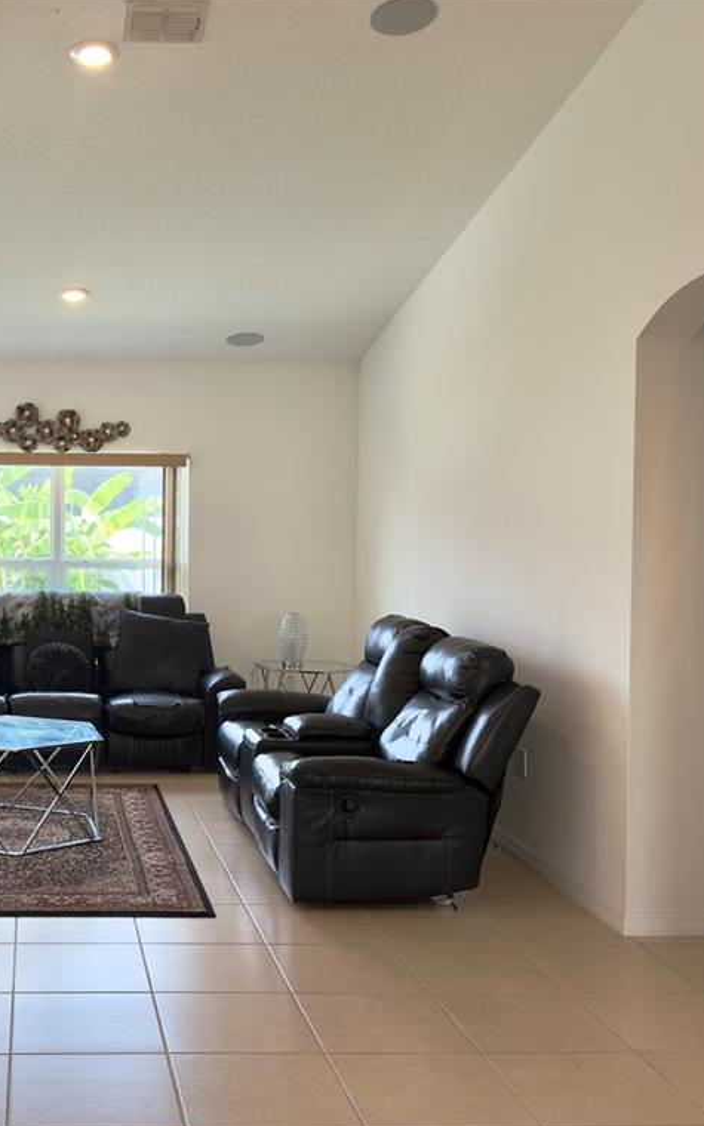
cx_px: 62
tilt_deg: -2.0
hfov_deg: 30.5
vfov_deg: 49.3
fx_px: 1228
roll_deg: +0.0
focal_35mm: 40
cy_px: 563
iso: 80
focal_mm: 6.76
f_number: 1.78
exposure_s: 1/186
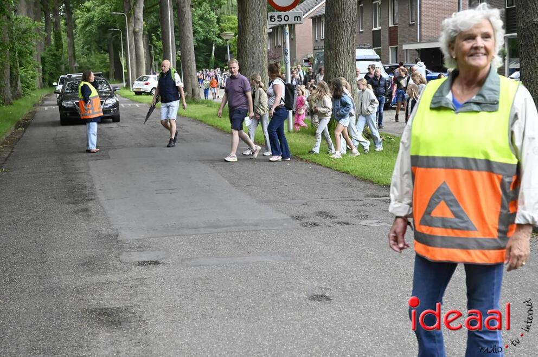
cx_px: 269
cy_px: 178
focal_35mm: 70
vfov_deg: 19.4
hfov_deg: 28.9
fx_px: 1045
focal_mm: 70
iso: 8000
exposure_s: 1/1000
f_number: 8
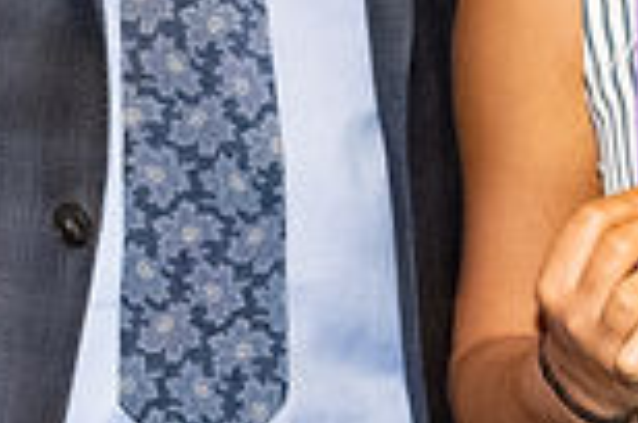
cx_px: 978
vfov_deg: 4.7
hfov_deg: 6.9
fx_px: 5182
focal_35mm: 293
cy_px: 124
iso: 5000
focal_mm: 37
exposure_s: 1/200
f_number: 4.5
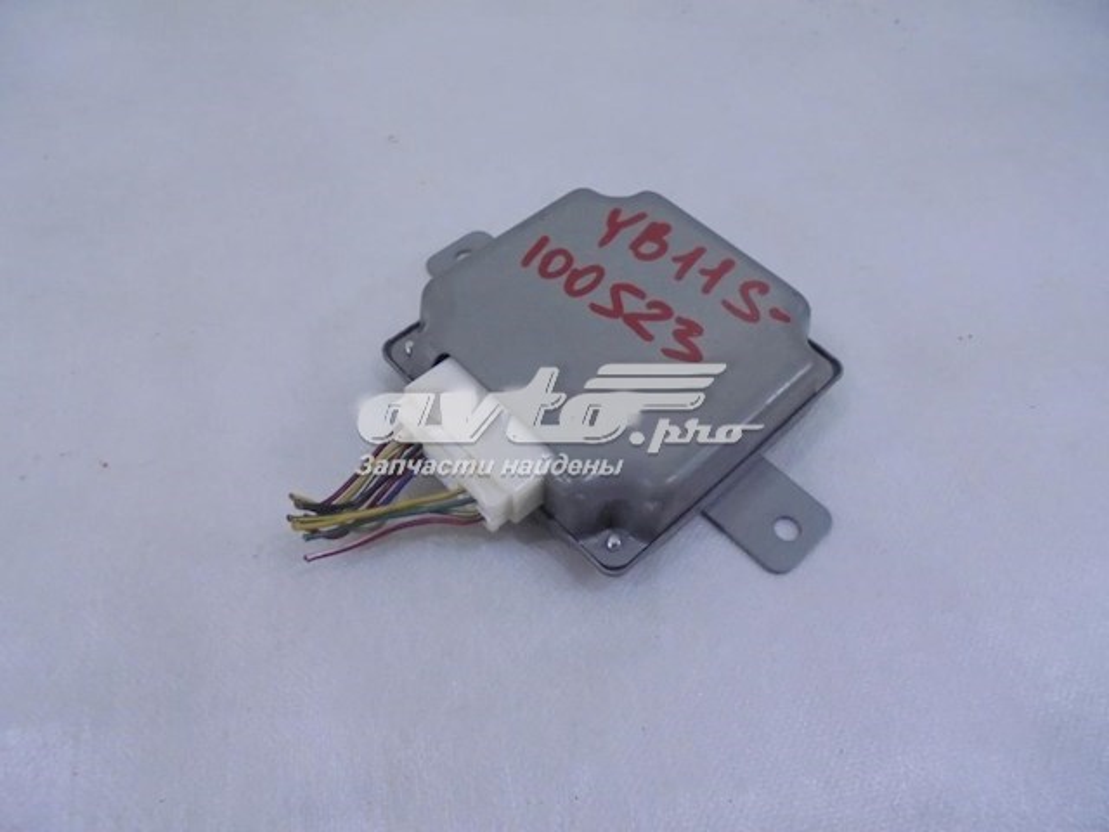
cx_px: 554
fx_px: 833
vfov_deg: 53.1
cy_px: 416
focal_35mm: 26
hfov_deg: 67.3
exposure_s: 1/30
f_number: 3.5
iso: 320
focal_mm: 4.6
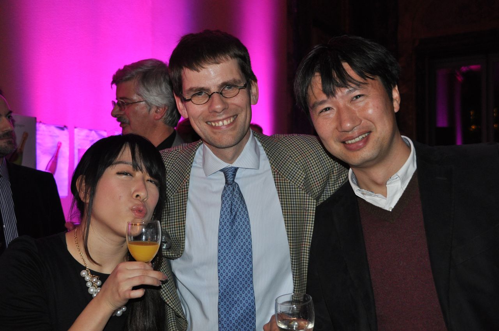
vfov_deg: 29.8
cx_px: 250
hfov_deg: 43.7
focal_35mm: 45
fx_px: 623
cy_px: 166
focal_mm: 30
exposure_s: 1/60
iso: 800
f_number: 4.2
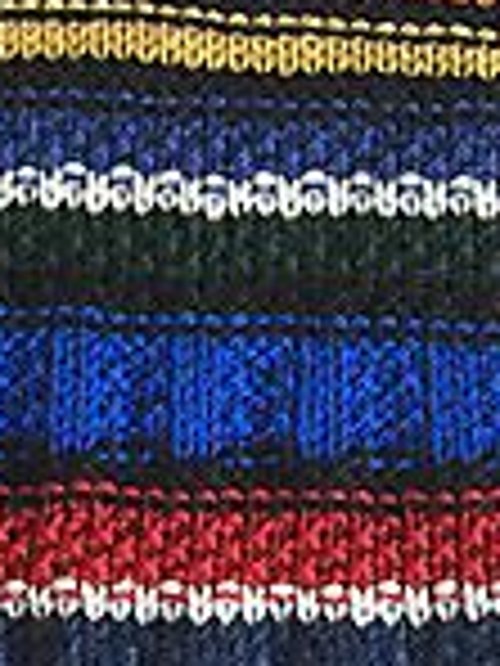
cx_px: 369
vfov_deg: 15.4
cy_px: -27
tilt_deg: -81.3
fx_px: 2407
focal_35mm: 125
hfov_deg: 11.8
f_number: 2.2
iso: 50
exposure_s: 1/30
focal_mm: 4.15
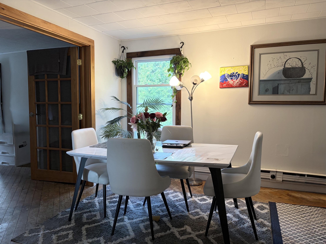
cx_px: 163
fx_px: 245
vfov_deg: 53.1
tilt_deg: -3.9
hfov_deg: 67.3
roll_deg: +0.6
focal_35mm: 26
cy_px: 122
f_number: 1.6
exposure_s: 1/60
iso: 100
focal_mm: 5.96
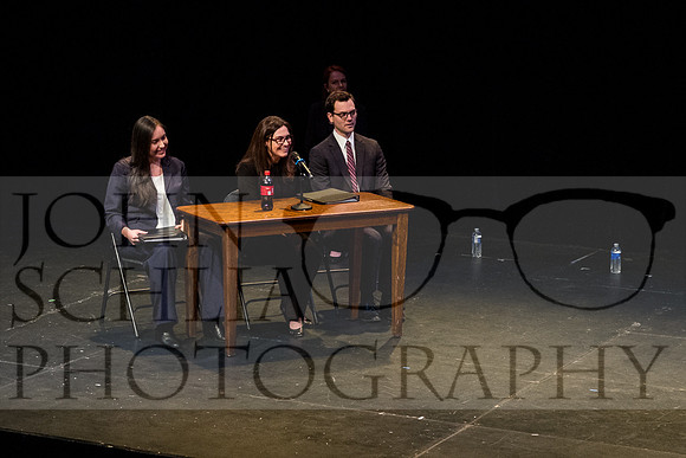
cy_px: 214
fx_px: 2167
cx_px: 348
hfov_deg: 18.0
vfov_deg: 12.1
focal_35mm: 114
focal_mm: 55
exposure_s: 1/160
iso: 3200
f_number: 7.1
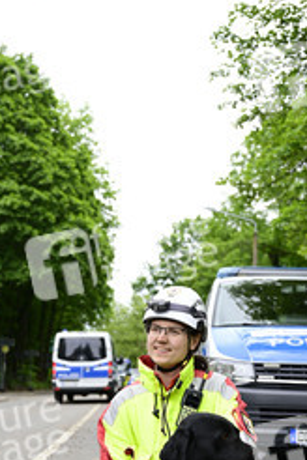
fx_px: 676
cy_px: 350
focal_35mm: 53
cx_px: 176
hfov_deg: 25.6
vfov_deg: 36.7
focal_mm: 32.5
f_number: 3.2
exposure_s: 1/320
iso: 100
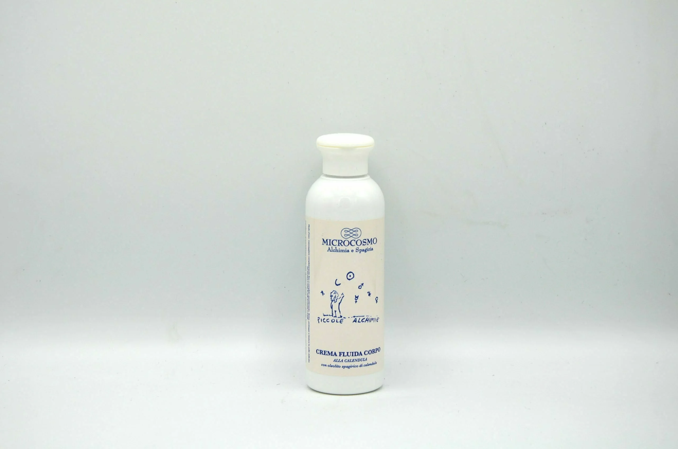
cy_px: 224
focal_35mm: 87
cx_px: 339
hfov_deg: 23.4
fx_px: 1635
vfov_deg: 15.6
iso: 125
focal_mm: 58
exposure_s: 1/500
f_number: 8
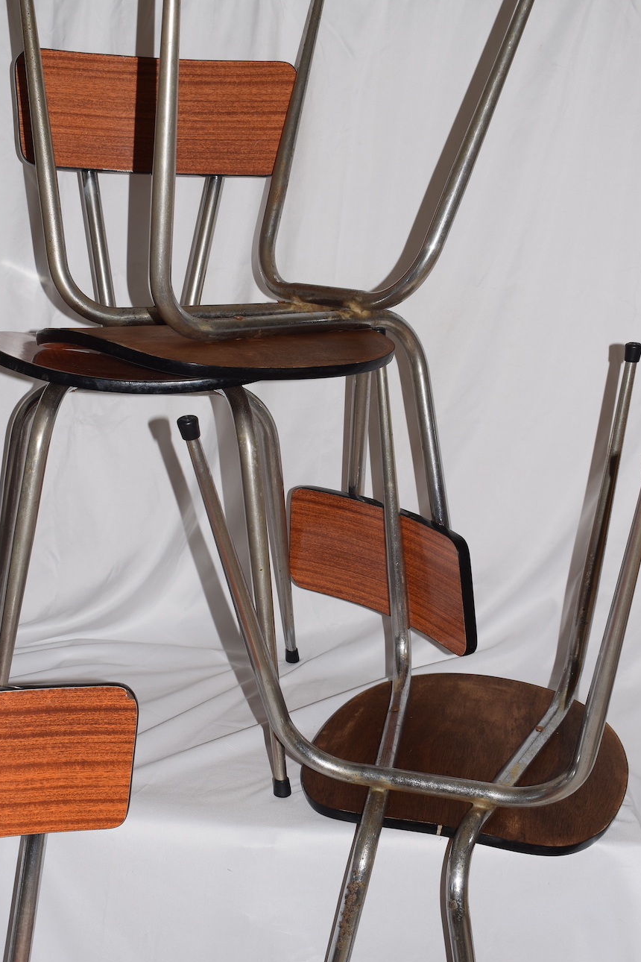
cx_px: 278
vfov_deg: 39.2
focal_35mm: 51
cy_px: 504
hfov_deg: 26.7
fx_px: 1351
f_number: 8
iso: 110
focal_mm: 29
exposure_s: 1/60
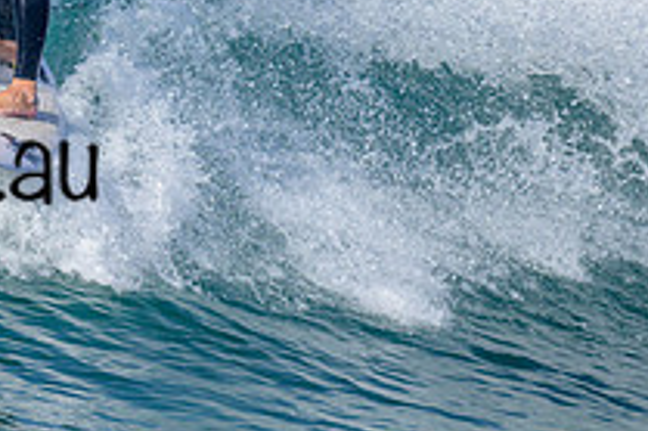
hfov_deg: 0.8
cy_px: 190
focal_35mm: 2518
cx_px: -193
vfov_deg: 0.5
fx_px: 45287
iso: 360
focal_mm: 800
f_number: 6.3
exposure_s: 1/2000
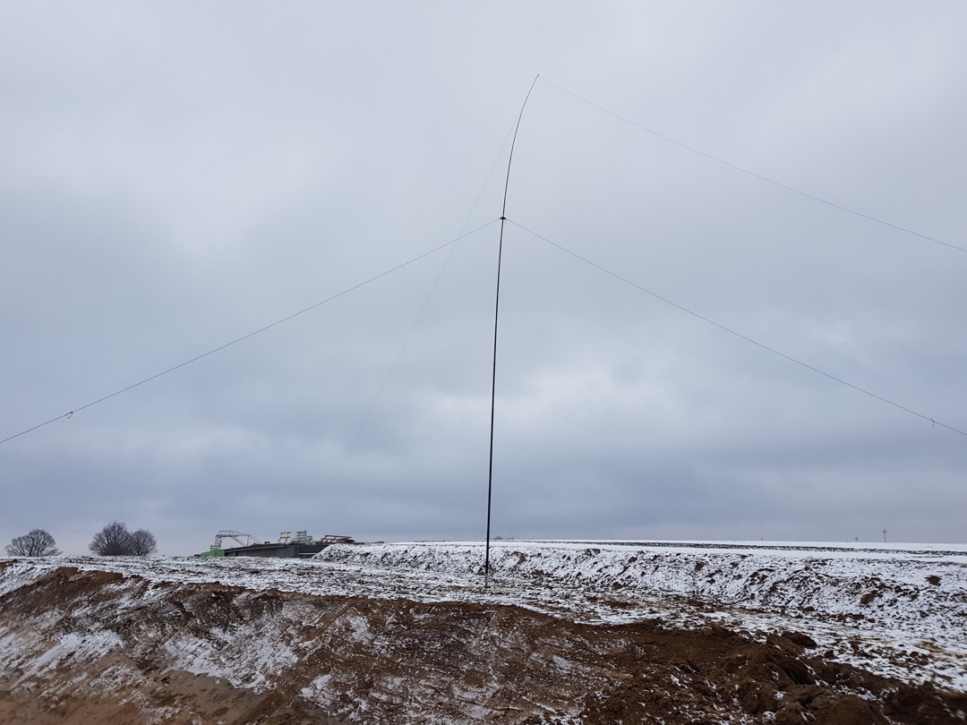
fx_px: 726
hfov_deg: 67.3
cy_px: 362
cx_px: 484
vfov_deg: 53.1
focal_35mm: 26
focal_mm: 4.2
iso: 40
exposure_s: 1/706
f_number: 1.7
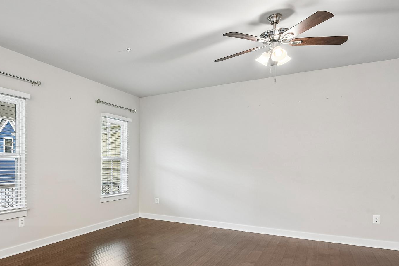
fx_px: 266
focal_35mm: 24
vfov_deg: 52.6
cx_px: 114
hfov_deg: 70.2
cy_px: 165
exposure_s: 1/13
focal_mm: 16
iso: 400
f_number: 8
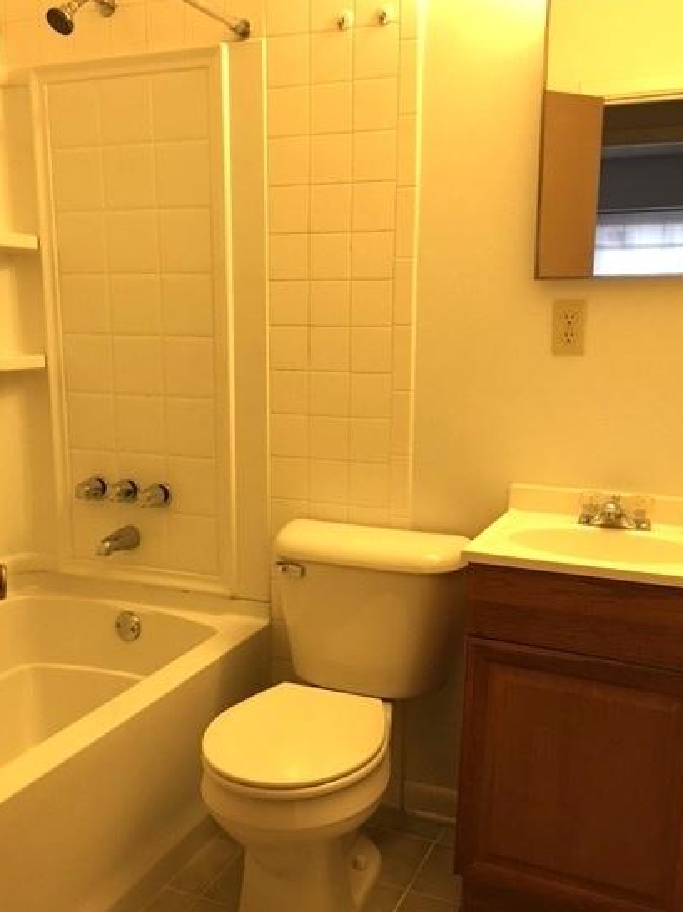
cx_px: 342
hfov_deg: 41.8
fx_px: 895
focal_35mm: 34
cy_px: 494
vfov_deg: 53.9
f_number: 2.2
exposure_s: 1/15
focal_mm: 4.15
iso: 80
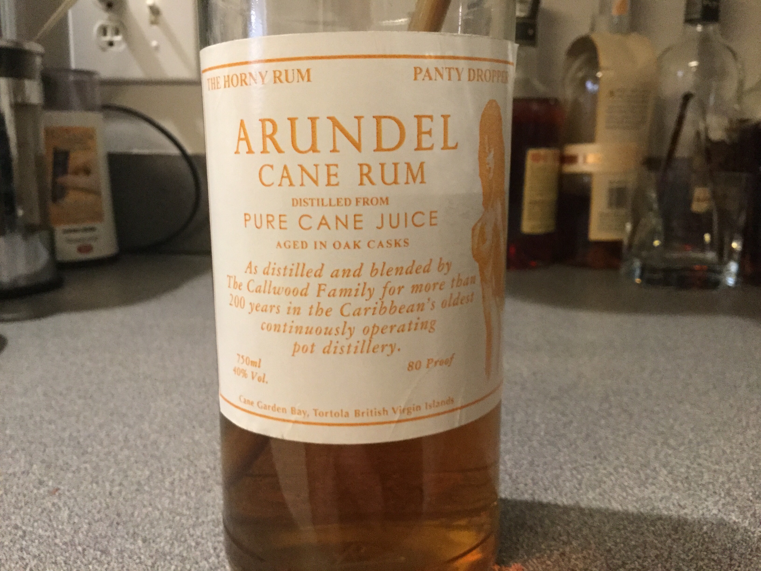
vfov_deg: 45.4
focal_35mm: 31
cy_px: 286
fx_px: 682
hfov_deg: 58.4
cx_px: 380
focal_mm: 3.3
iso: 200
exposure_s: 1/15
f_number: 2.4
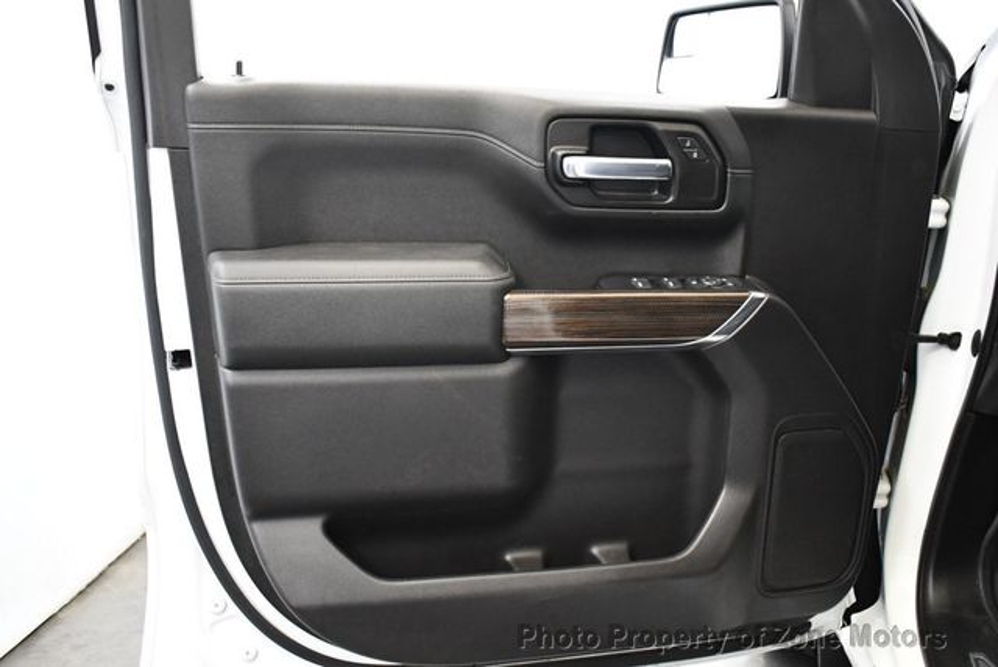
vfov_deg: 36.9
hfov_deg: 53.1
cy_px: 334
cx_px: 499
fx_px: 999
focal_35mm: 36
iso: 3200
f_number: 3.5
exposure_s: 1/80
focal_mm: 18
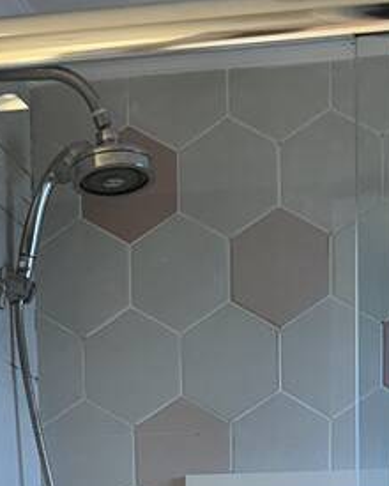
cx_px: 279
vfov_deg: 18.0
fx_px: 1324
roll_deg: -0.3
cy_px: 783
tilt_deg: -4.8
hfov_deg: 16.6
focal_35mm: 92
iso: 200
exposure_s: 1/120
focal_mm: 6.86
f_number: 1.78
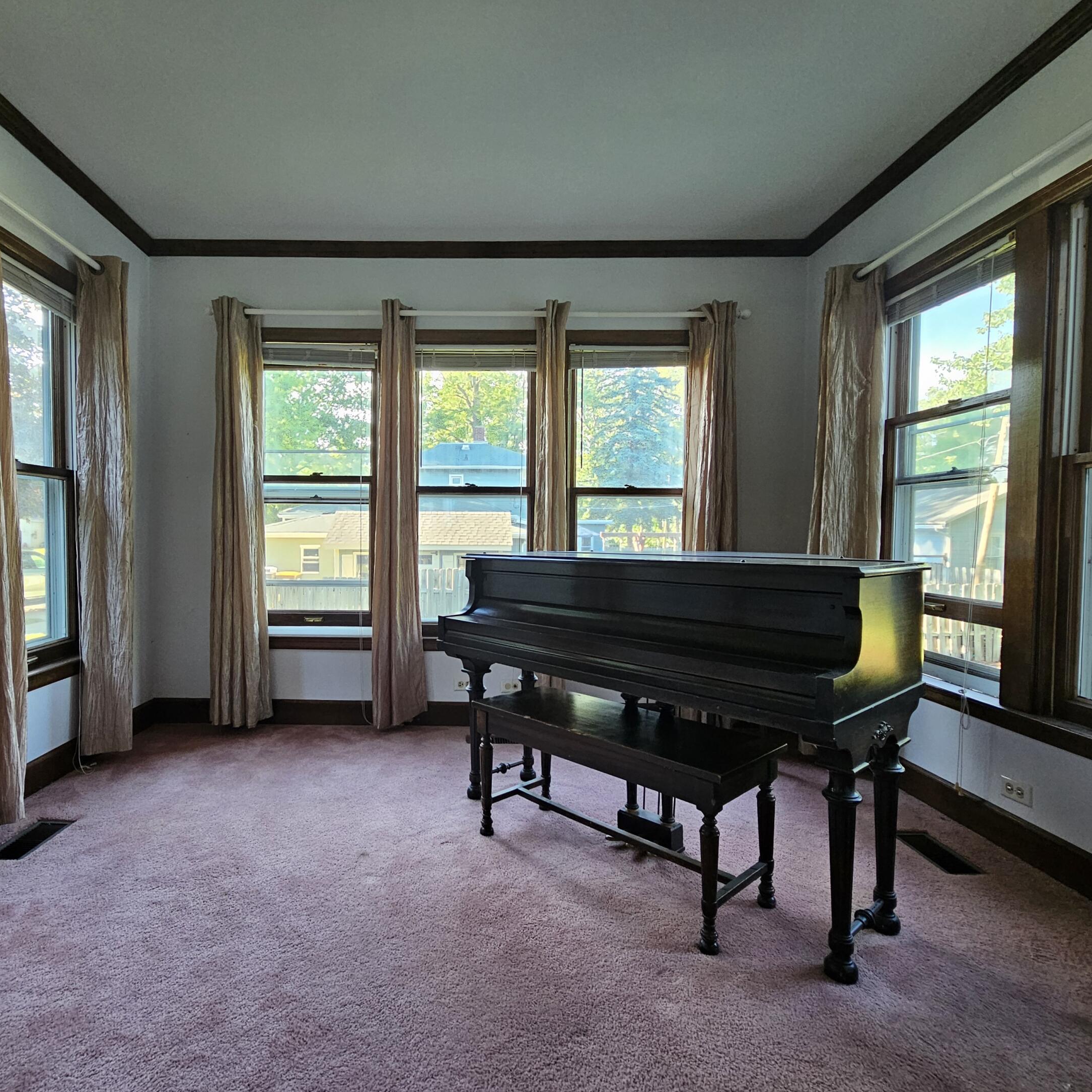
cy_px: 545
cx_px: 467
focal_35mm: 16
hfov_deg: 86.9
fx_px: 571
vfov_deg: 87.4
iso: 200
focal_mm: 2.2
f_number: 2.2
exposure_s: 1/60.2
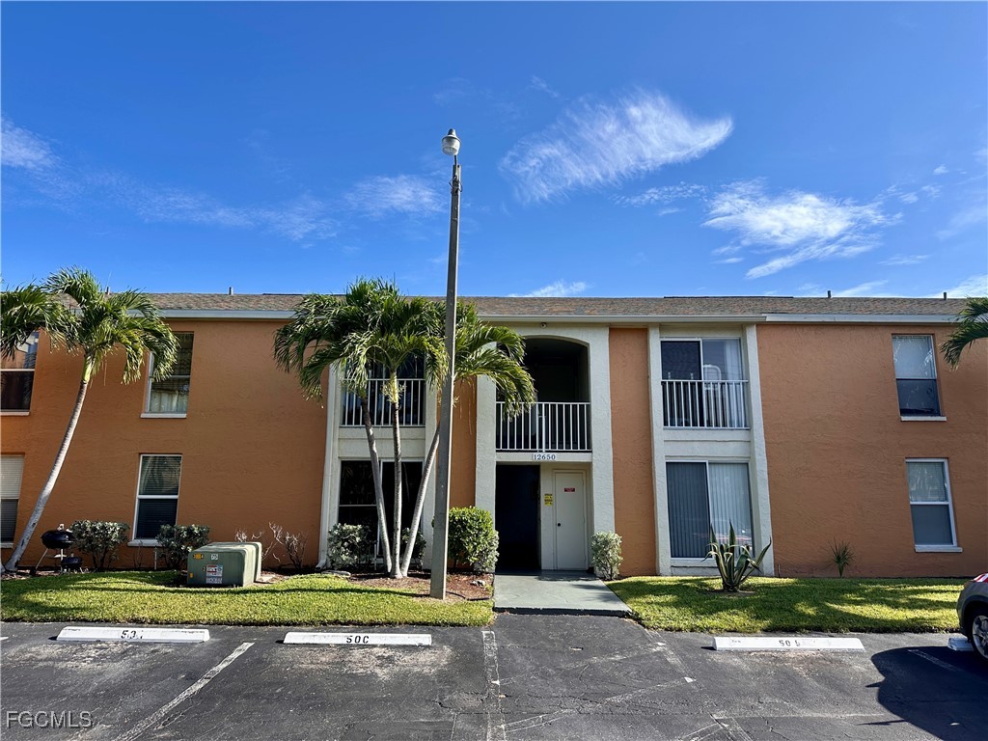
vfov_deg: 56.8
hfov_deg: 71.6
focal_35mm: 24
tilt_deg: +10.8
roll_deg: -0.6
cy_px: 370
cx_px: 494
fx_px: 685
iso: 80
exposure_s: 1/3155
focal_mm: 6.86
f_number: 1.78
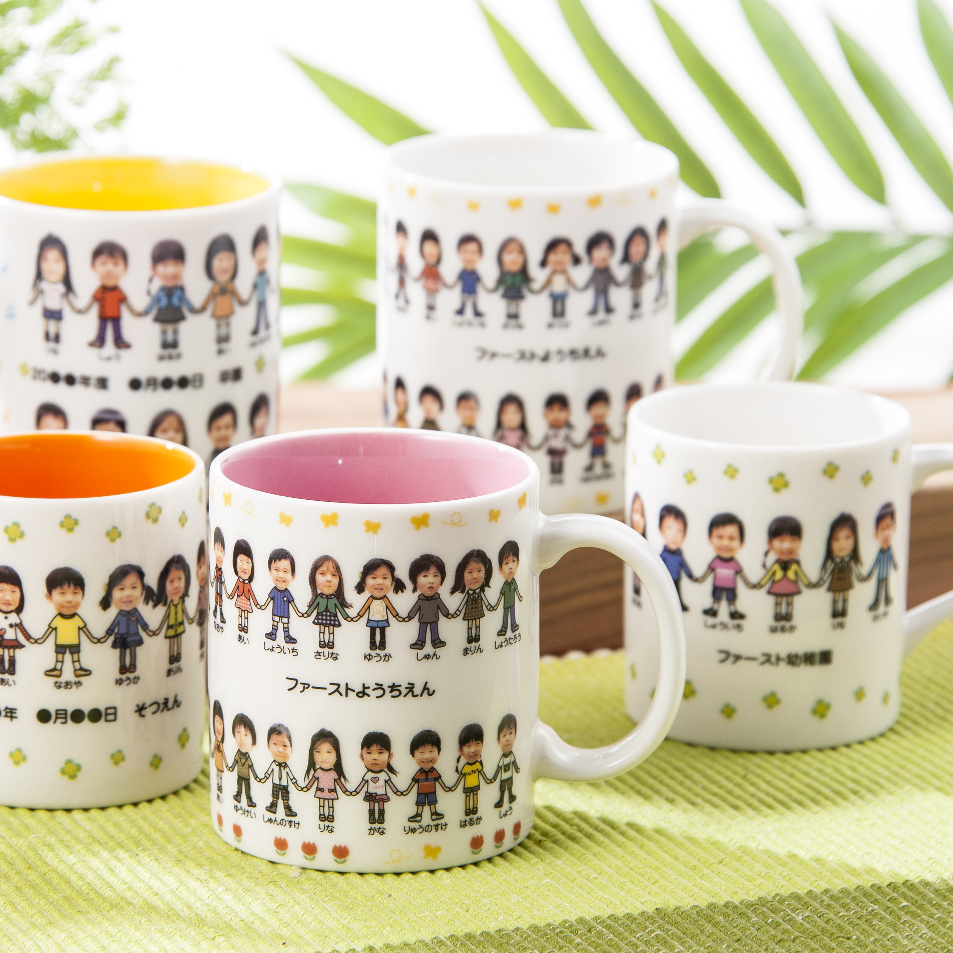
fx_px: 6790
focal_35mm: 218
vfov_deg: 8.0
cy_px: 477
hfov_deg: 8.0
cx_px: 382
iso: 200
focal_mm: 170
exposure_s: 1/160
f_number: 8
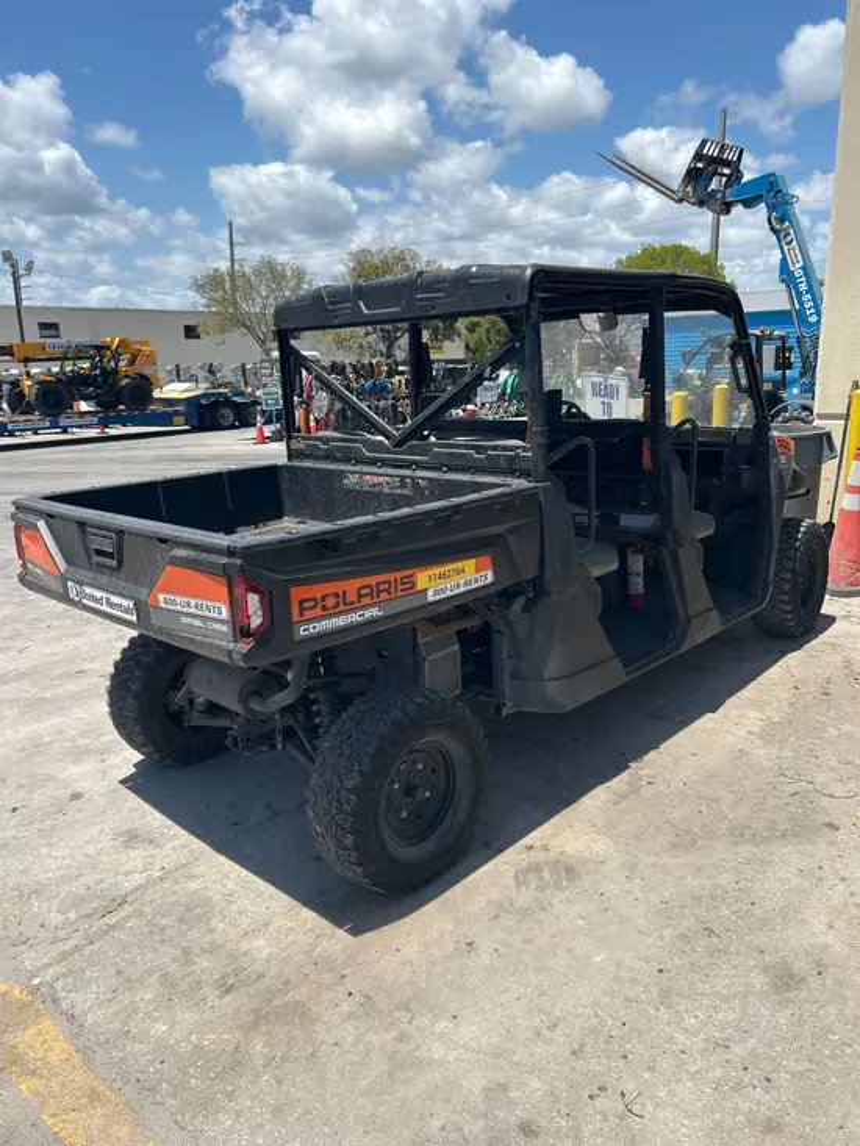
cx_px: 430
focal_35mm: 26
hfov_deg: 53.1
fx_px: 861
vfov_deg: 67.3
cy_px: 573
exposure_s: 1/4274
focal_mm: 5.7
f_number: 1.5
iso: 50
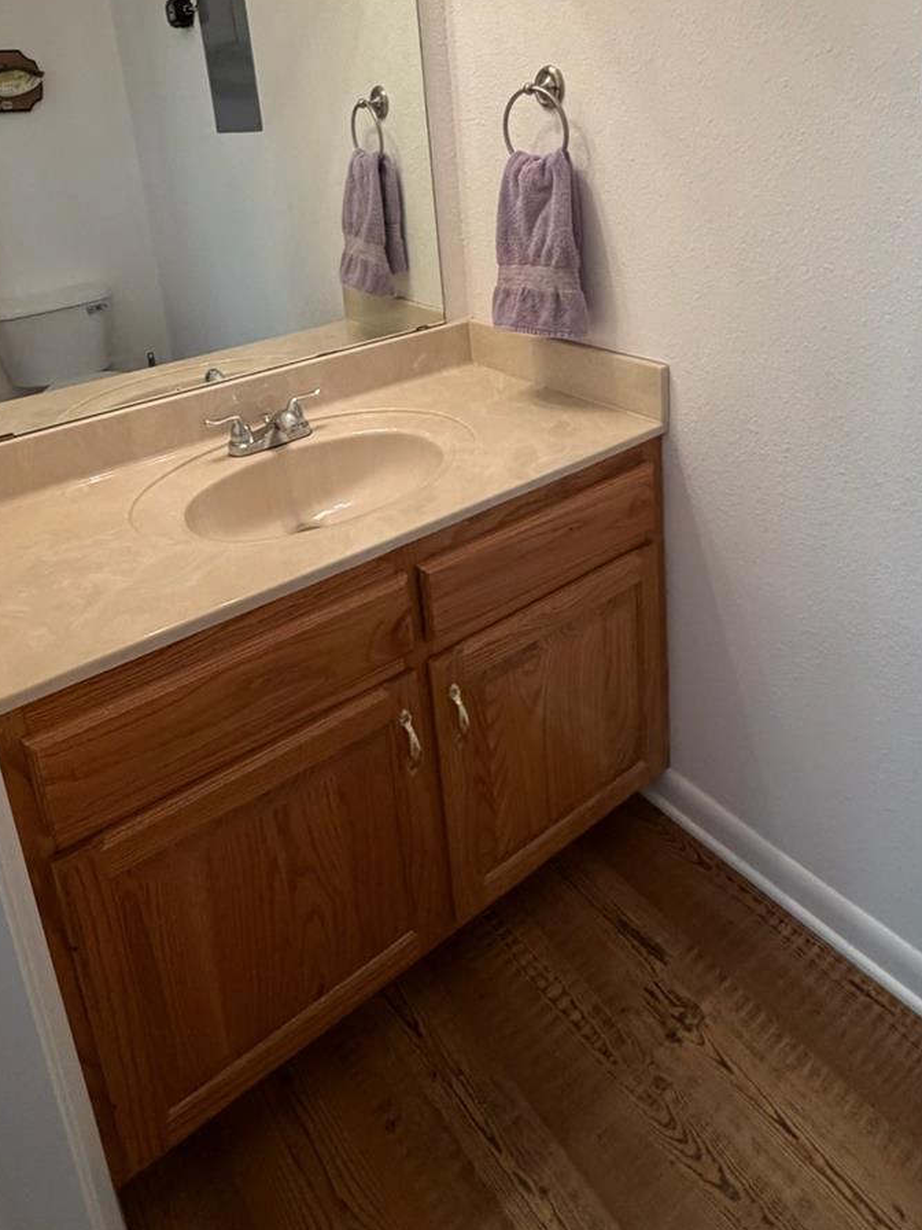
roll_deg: +5.0
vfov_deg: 67.8
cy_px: 334
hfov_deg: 56.8
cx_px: 473
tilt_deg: -15.3
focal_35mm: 24
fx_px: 852
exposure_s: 1/120
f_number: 2.2
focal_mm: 2.22
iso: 250
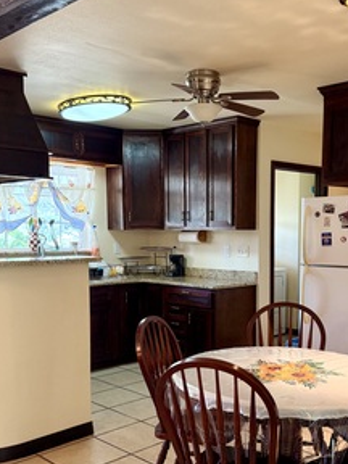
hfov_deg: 35.8
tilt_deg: -6.6
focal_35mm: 40
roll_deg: -0.3
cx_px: 208
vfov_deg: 46.4
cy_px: 287
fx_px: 536
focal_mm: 6.76
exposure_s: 1/60
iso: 200
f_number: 1.78
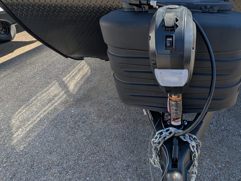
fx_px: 146
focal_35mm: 21
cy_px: 91
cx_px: 181
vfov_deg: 63.6
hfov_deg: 73.4
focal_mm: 2.02
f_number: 1.7
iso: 47
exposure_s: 1/1773
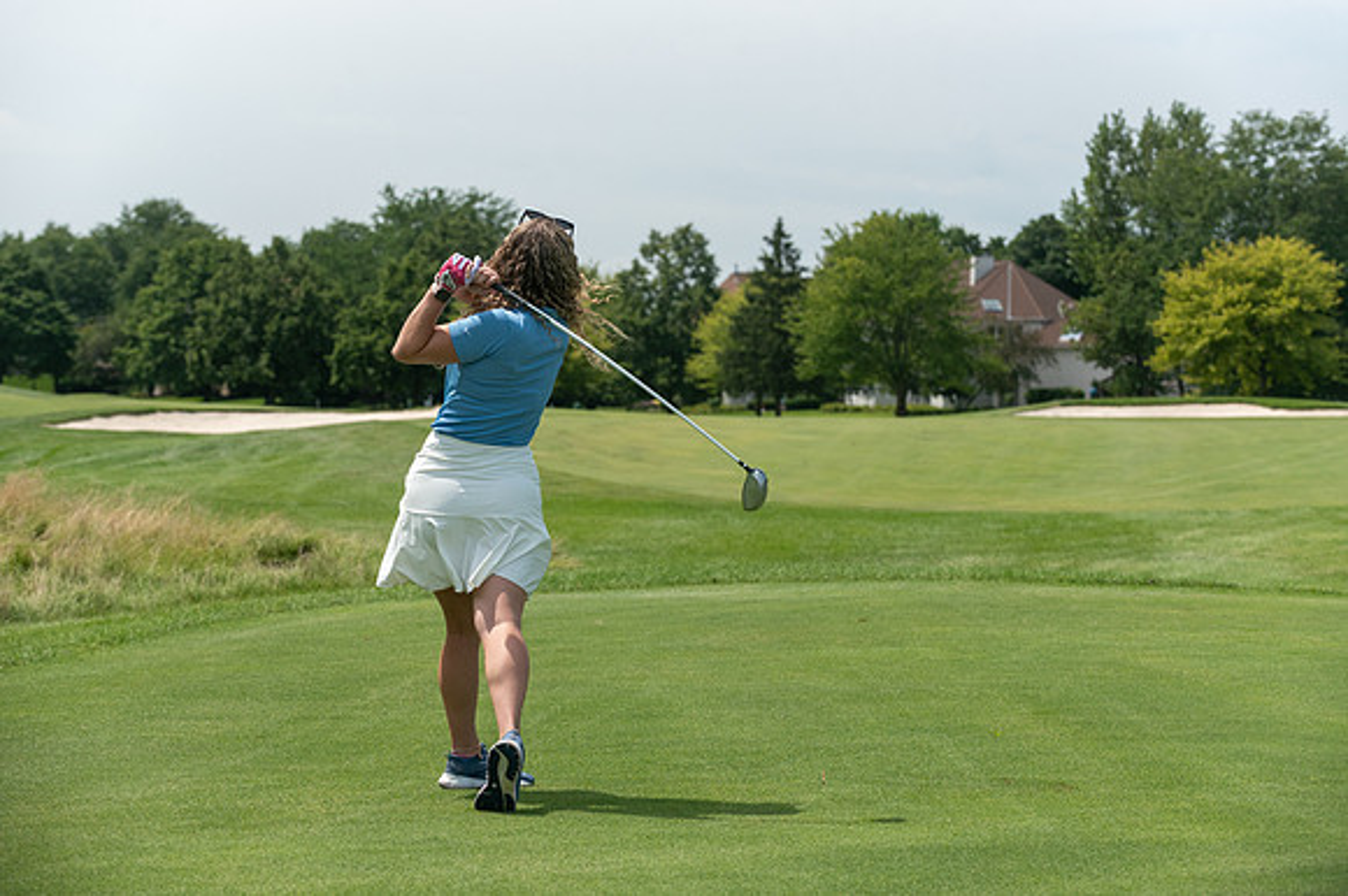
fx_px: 3821
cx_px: 674
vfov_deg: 13.4
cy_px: 448
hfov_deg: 20.0
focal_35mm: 102
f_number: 5
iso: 250
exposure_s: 1/2500
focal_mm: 102
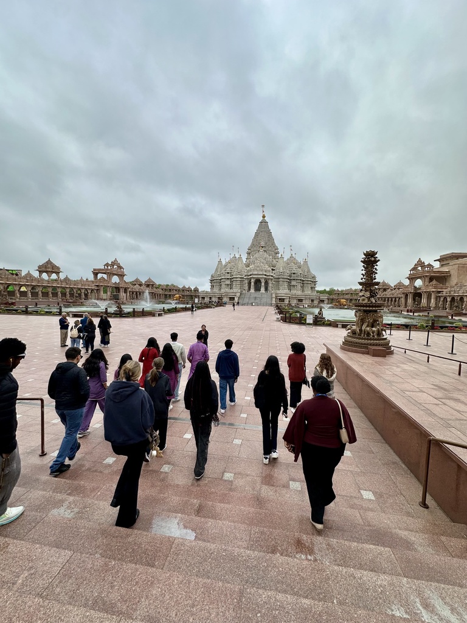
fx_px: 252
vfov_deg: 102.1
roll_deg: -2.3
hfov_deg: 85.7
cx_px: 234
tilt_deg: -2.1
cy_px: 312
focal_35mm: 14
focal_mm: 2.22
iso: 40
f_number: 2.2
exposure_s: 1/1401
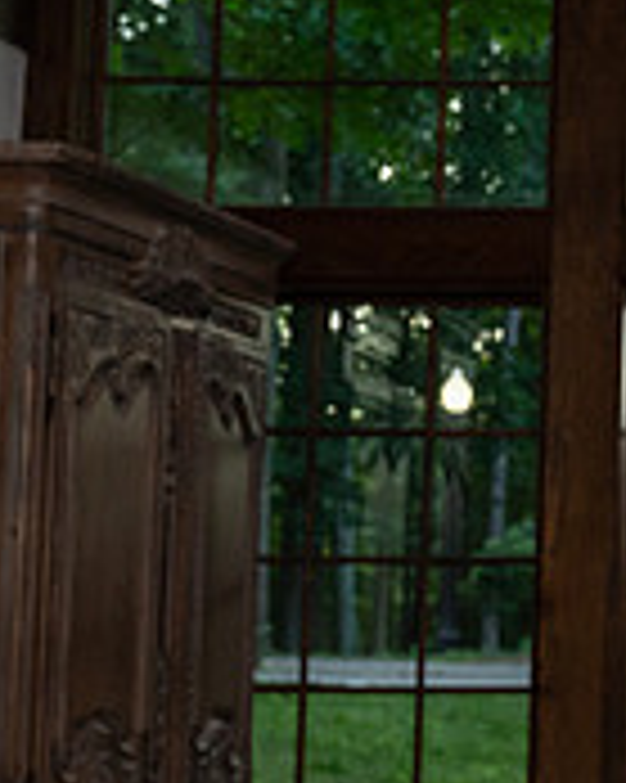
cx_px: 1059
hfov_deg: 11.5
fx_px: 2921
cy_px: 341
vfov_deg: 15.3
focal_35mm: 126
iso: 2000
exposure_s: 1/200
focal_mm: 38
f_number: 5.6
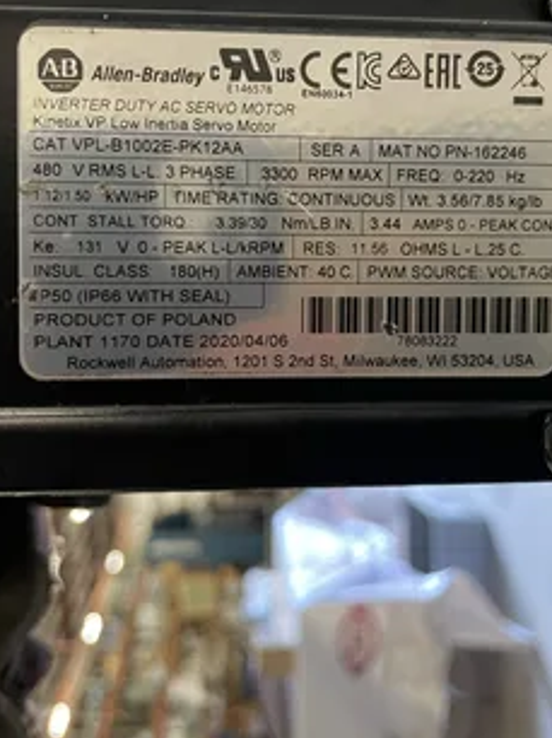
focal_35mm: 34
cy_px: 265
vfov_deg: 53.2
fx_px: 724
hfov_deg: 41.7
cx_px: 301
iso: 640
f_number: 1.6
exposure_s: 1/40
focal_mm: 4.2
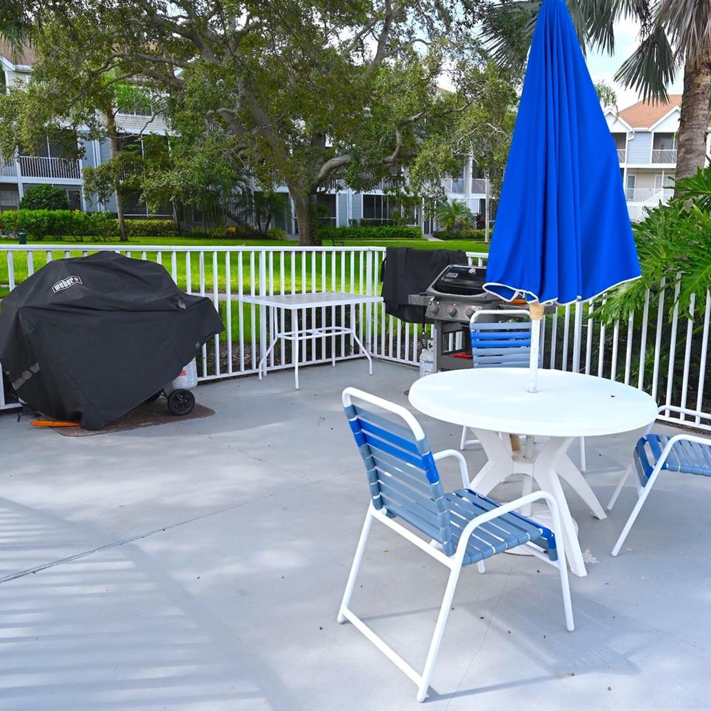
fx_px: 689
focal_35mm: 30
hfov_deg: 53.4
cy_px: 365
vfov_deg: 54.6
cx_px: 481
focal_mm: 22.5
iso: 180
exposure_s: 1/250
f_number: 5.6
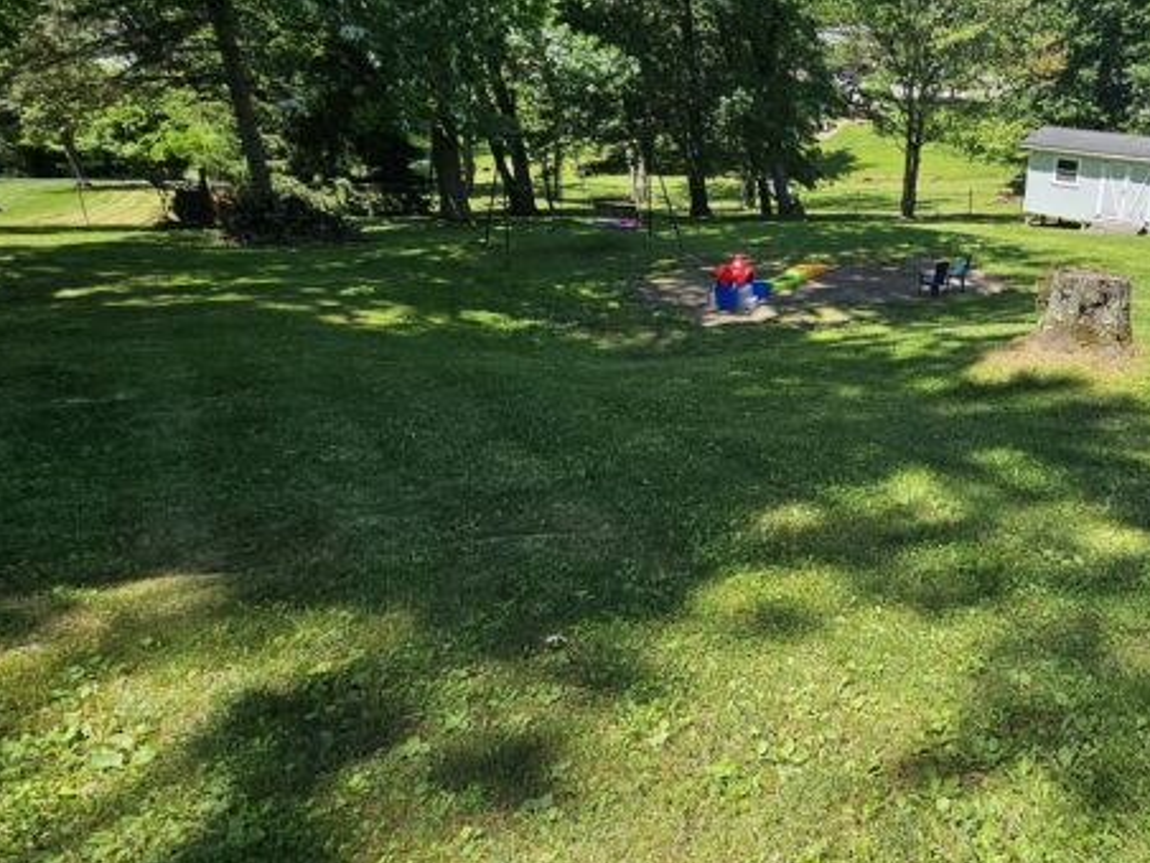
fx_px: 764
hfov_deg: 66.0
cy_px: 387
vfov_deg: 58.8
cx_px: 946
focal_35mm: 23
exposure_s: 1/1248
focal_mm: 2.2
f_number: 2.2
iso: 50
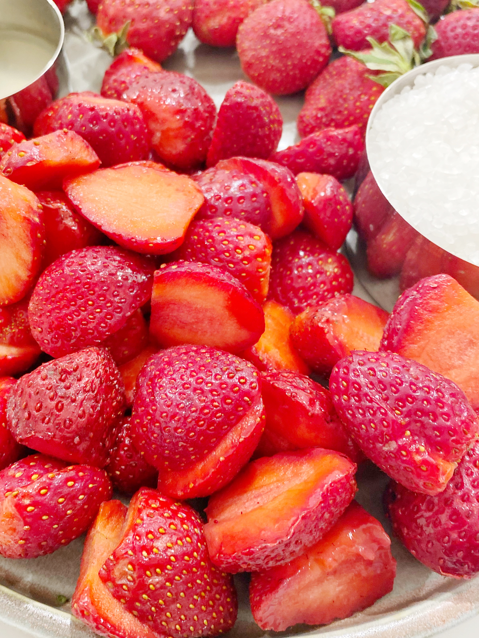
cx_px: 198
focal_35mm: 33
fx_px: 609
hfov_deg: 42.8
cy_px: 282
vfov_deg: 55.2
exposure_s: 1/50
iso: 400
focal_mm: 4.25
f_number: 1.8
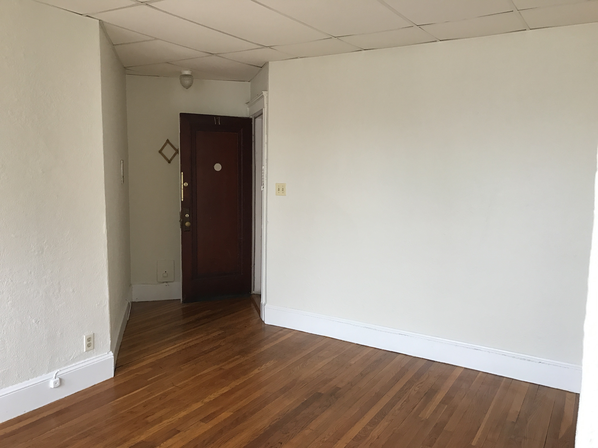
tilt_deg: -7.4
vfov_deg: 49.7
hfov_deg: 63.4
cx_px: 299
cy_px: 224
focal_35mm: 28
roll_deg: -0.5
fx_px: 484
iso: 32
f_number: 1.8
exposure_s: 1/24
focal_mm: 3.99
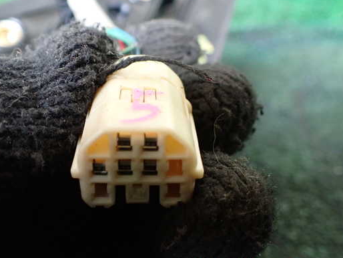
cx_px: 147
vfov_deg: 40.7
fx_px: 347
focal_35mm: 35
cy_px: 124
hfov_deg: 52.4
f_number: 2.3
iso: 800
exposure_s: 1/100
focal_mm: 5.4
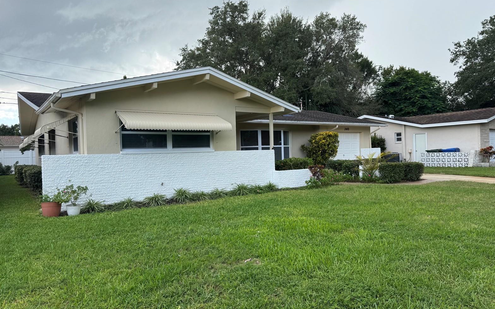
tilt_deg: -0.5
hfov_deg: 70.4
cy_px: 155
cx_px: 248
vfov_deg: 47.6
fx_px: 351
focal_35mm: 26
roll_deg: +1.3
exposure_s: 1/925
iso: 80
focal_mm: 6.76
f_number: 1.78
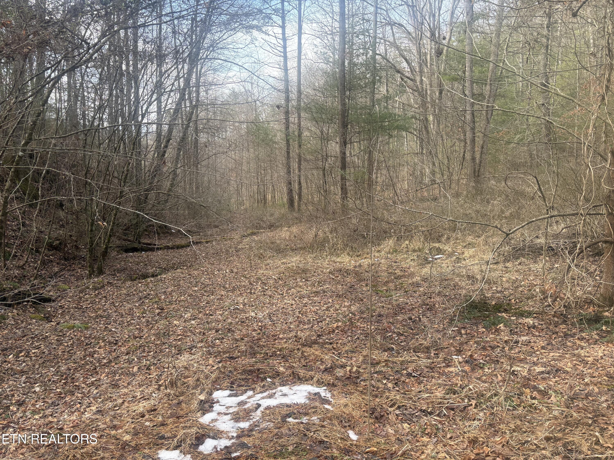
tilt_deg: -8.5
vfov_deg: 53.1
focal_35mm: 26
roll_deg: -1.7
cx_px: 307
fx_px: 461
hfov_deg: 67.3
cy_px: 230
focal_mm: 5.96
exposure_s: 1/552
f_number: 1.6
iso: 64
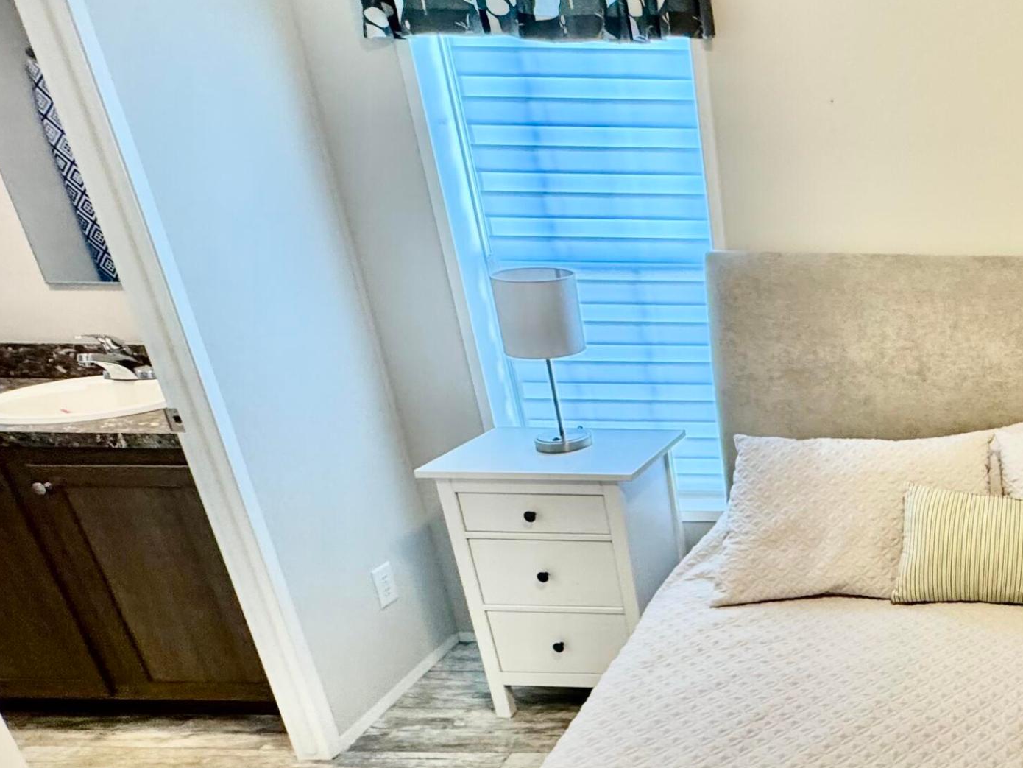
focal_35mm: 29
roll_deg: -0.7
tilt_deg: -24.5
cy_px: 521
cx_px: 985
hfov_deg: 51.5
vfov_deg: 47.3
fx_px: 857
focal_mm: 2.22
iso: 250
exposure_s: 1/60
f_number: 2.2
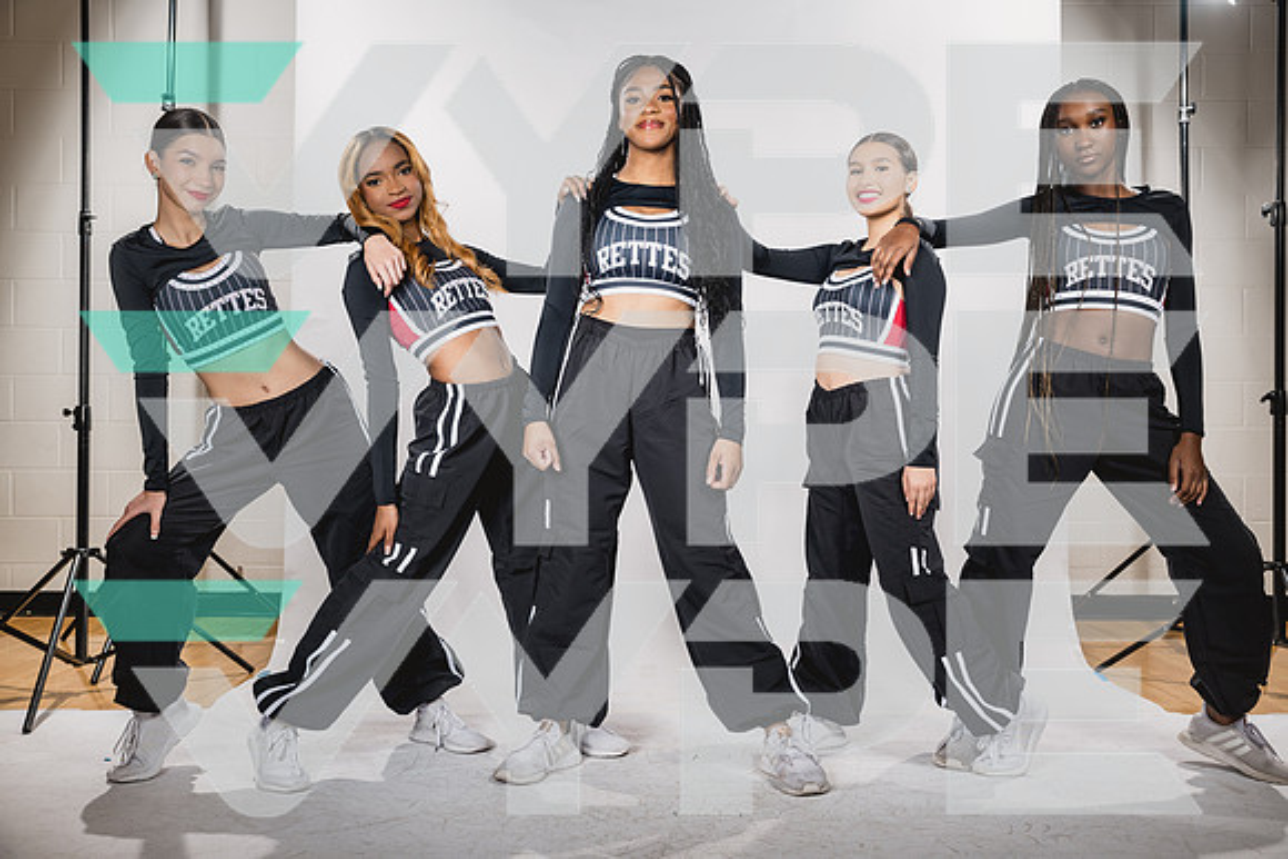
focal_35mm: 36
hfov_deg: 52.7
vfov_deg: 36.6
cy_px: 430
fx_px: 1301
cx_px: 644
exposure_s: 1/400
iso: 200
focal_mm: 36
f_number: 5.6
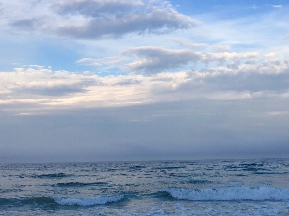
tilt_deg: +1.5
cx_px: 150
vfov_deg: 28.4
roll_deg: +0.5
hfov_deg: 37.5
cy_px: 137
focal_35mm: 51
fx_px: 426
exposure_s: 1/581
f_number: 2.2
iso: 32
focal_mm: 4.15
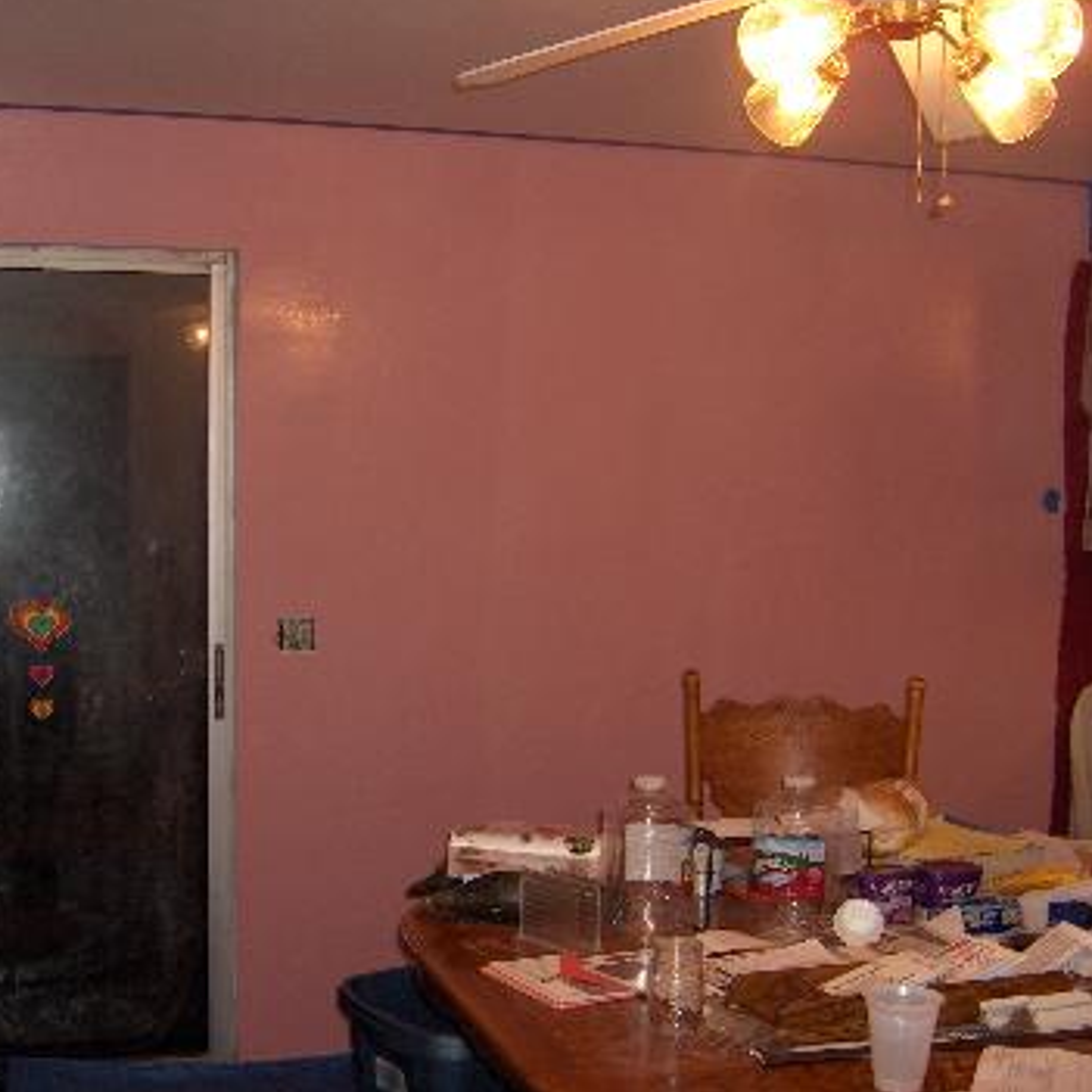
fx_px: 1677
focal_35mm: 47
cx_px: 423
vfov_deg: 36.1
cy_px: 538
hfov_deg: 35.9
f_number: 2.8
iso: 100
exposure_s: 1/60
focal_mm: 8
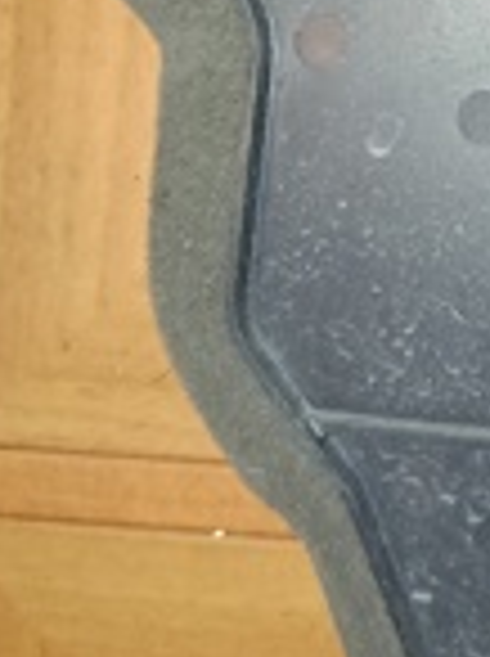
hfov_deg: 17.2
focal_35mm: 79
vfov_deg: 23.2
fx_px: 1495
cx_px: 688
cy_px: -72
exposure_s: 1/50
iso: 886
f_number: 1.7
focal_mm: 5.24
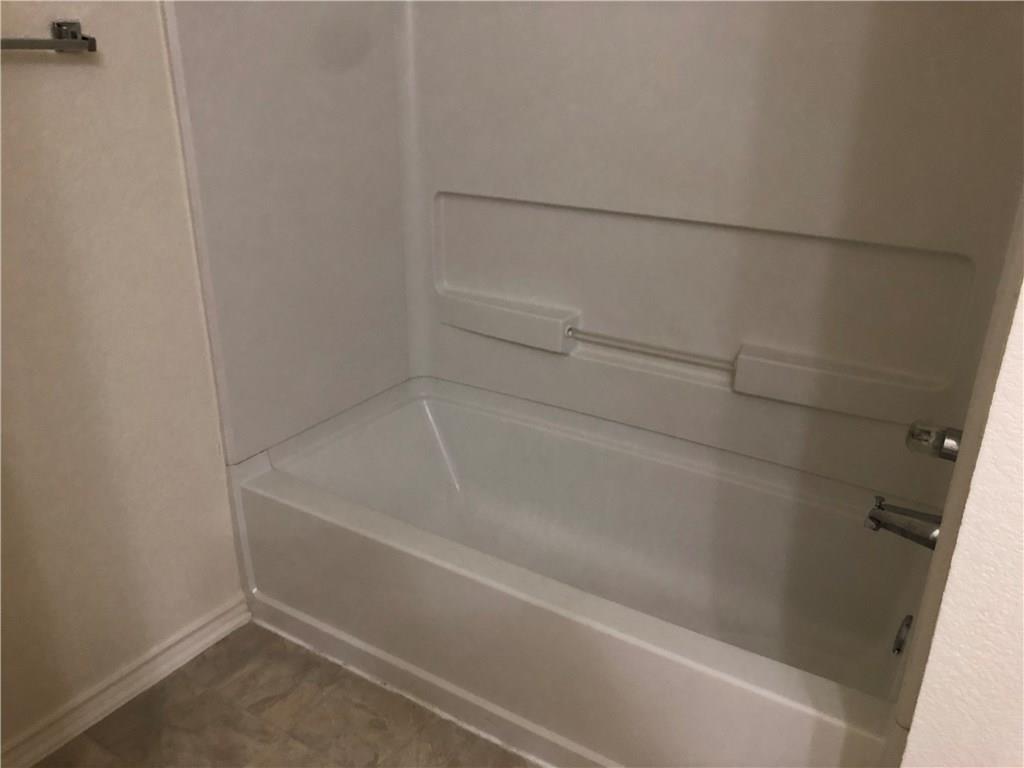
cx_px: 512
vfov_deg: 49.7
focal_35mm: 28
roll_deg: +0.1
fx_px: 828
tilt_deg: -24.2
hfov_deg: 63.4
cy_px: 384
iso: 64
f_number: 1.8
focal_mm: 4
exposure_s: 1/15
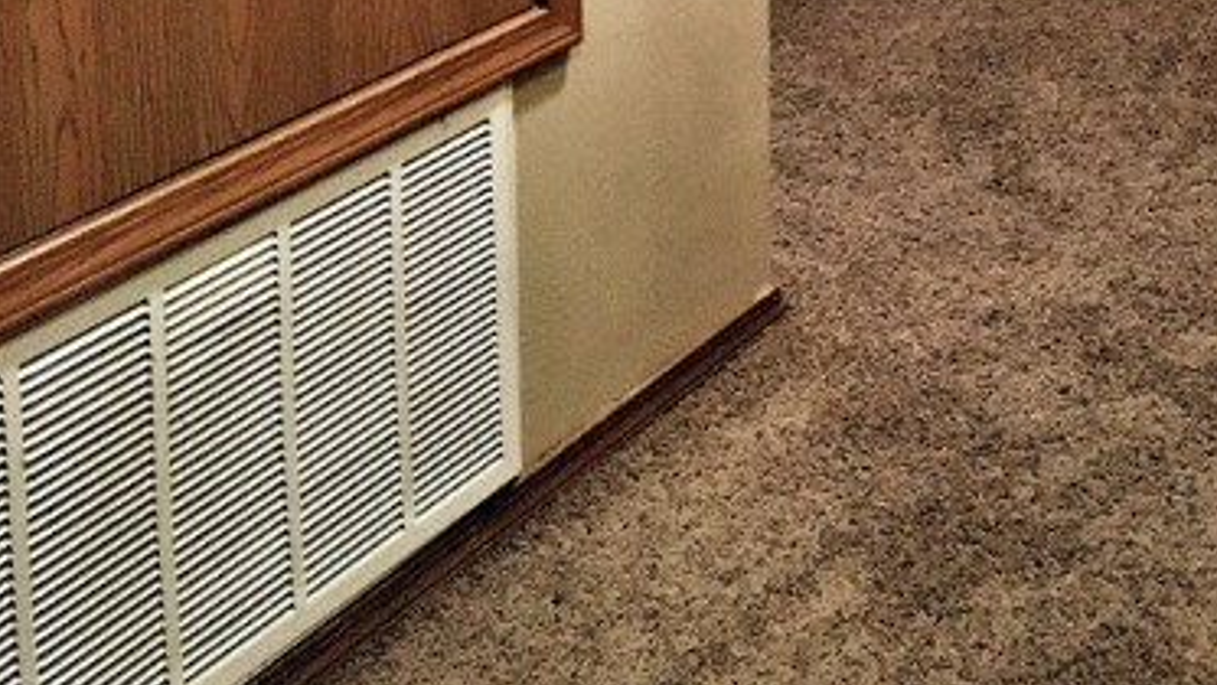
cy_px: -453
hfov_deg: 31.7
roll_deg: -0.2
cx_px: 933
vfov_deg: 16.3
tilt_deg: -6.9
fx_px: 2098
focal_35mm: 65
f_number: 2.2
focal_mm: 4.15
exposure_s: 1/30
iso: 160
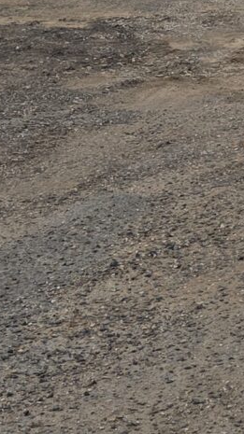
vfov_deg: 14.8
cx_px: 800
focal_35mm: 138
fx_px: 1590
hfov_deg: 7.4
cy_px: -162
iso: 80
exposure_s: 1/7061
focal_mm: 6.3
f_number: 1.7
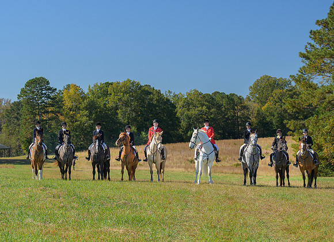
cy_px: 111
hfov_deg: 19.8
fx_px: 953
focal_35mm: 100
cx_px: 115
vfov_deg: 14.5
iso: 200
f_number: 4
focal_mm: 70
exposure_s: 1/640
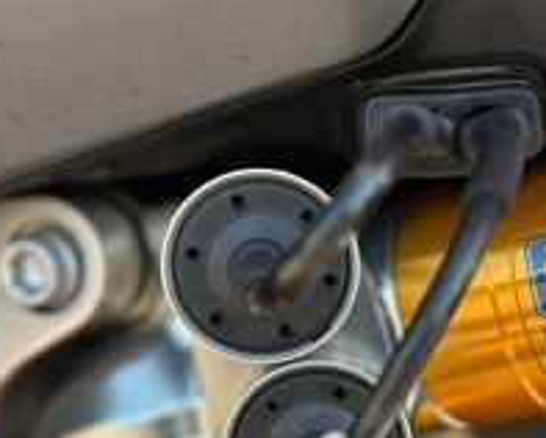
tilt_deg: -4.8
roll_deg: -9.3
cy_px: 352
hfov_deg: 24.3
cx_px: 493
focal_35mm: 76
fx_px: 1229
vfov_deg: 20.0
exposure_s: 1/503
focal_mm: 6.86
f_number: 1.78
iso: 80
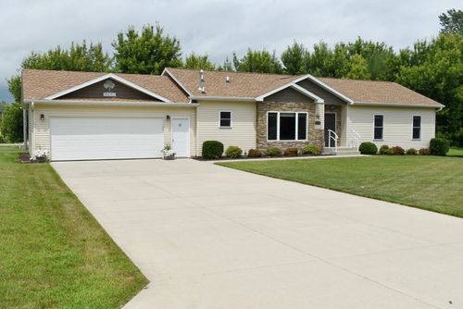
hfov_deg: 55.1
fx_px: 444
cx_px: 232
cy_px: 154
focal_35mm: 34
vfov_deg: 38.4
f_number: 11
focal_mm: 23
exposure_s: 1/500
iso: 100
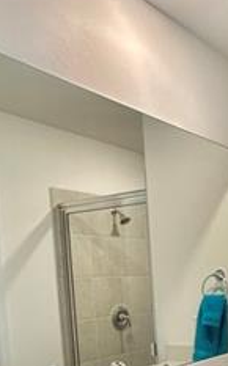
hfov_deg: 24.6
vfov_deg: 38.3
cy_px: 328
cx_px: 247
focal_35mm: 49
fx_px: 489
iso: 200
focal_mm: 2.22
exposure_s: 1/120
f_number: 2.2
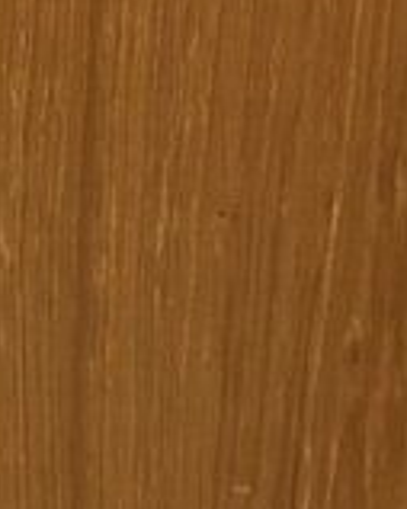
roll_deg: -1.9
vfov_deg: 16.8
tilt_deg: -29.2
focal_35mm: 114
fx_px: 1718
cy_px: 371
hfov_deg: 13.4
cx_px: 35
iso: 50
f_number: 2.2
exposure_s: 1/17
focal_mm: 4.15
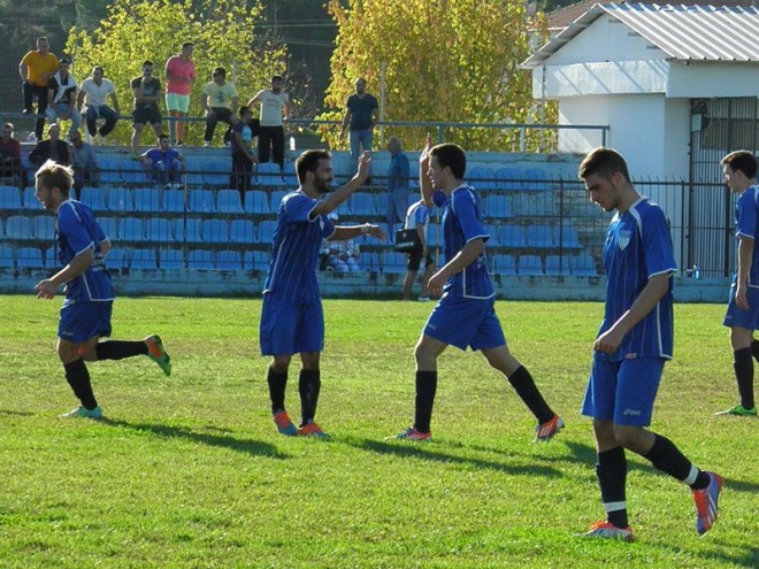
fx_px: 4999
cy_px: 284
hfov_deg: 8.7
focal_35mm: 228
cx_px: 380
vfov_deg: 6.5
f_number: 5.9
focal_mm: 41.1
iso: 500
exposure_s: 1/1250
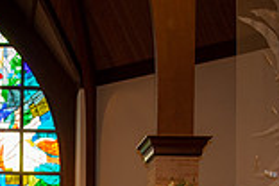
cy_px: 329
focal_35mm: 115
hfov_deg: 17.3
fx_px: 891
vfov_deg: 11.1
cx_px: -7
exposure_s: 1/125
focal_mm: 31
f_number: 5
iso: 1250
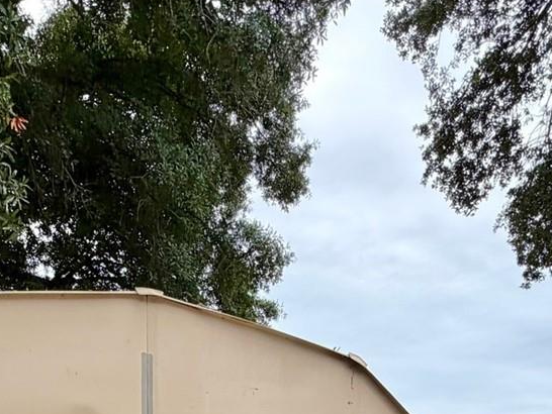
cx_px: 253
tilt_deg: -5.9
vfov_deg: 26.7
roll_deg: -1.8
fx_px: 654
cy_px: 598
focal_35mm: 41
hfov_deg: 45.7
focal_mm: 2.22
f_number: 2.2
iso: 50
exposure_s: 1/502
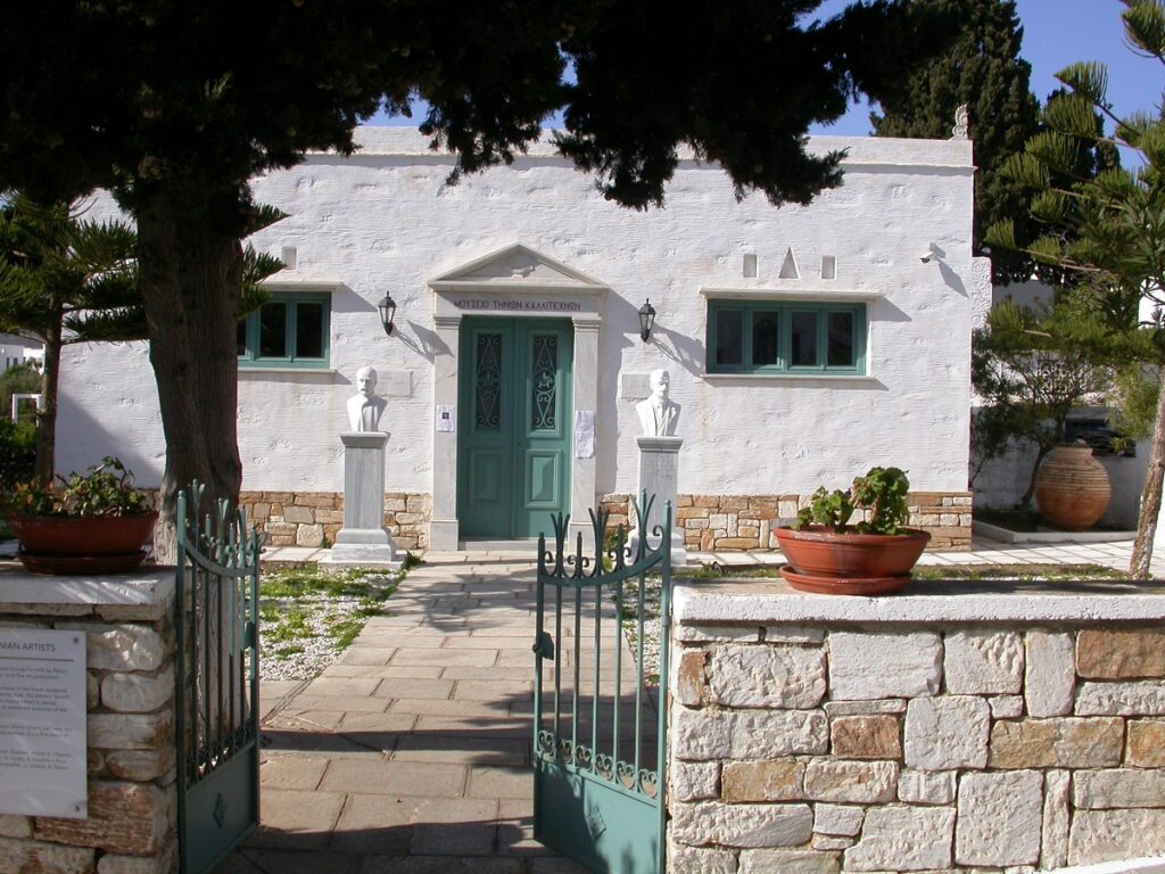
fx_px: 1279
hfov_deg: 49.0
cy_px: 437
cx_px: 582
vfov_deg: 37.7
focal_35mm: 38
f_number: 7.5
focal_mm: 7.85
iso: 100
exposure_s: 1/419
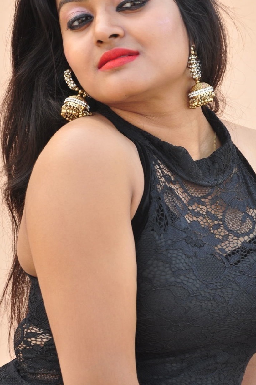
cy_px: 180
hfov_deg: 8.9
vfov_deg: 13.4
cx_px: 167
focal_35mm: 154
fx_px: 1648
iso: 400
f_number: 6.3
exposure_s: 1/125
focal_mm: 70
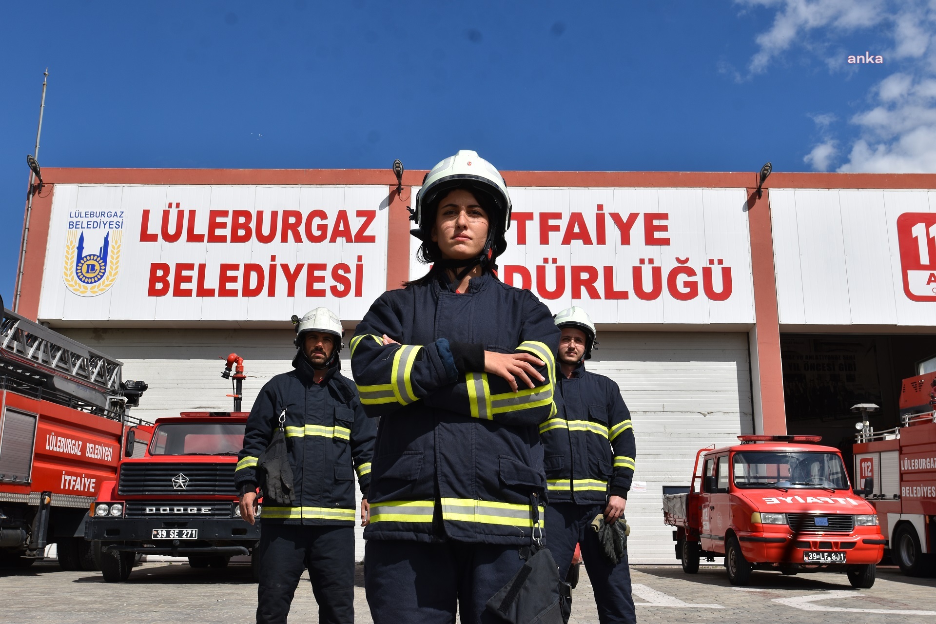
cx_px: 468
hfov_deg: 53.1
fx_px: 936
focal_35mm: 36
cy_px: 312
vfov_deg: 36.9
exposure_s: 1/400
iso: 100
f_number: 10
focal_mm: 24
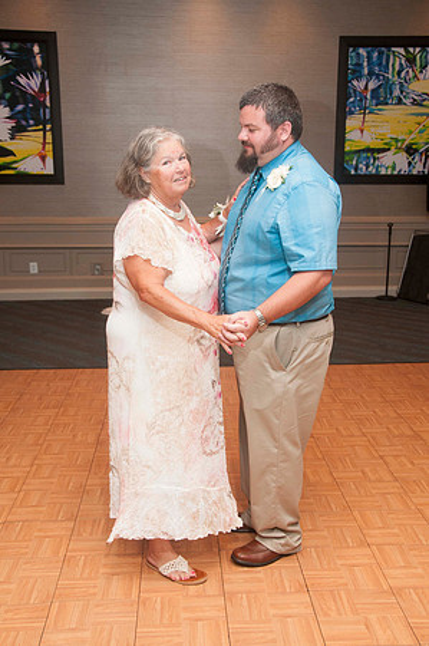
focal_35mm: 39
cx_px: 214
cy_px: 323
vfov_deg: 49.6
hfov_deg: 34.1
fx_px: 699
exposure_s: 1/60
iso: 800
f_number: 5.6
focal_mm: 26
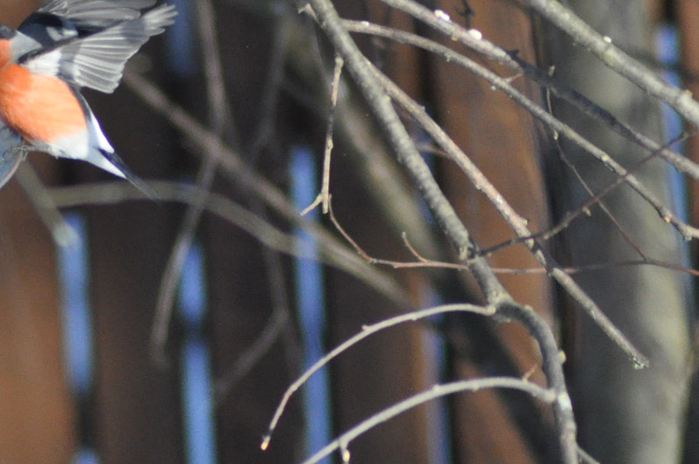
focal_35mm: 1156
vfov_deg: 1.2
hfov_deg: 1.8
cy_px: -92
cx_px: 203
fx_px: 22414
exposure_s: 1/1600
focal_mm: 300
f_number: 8
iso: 1250
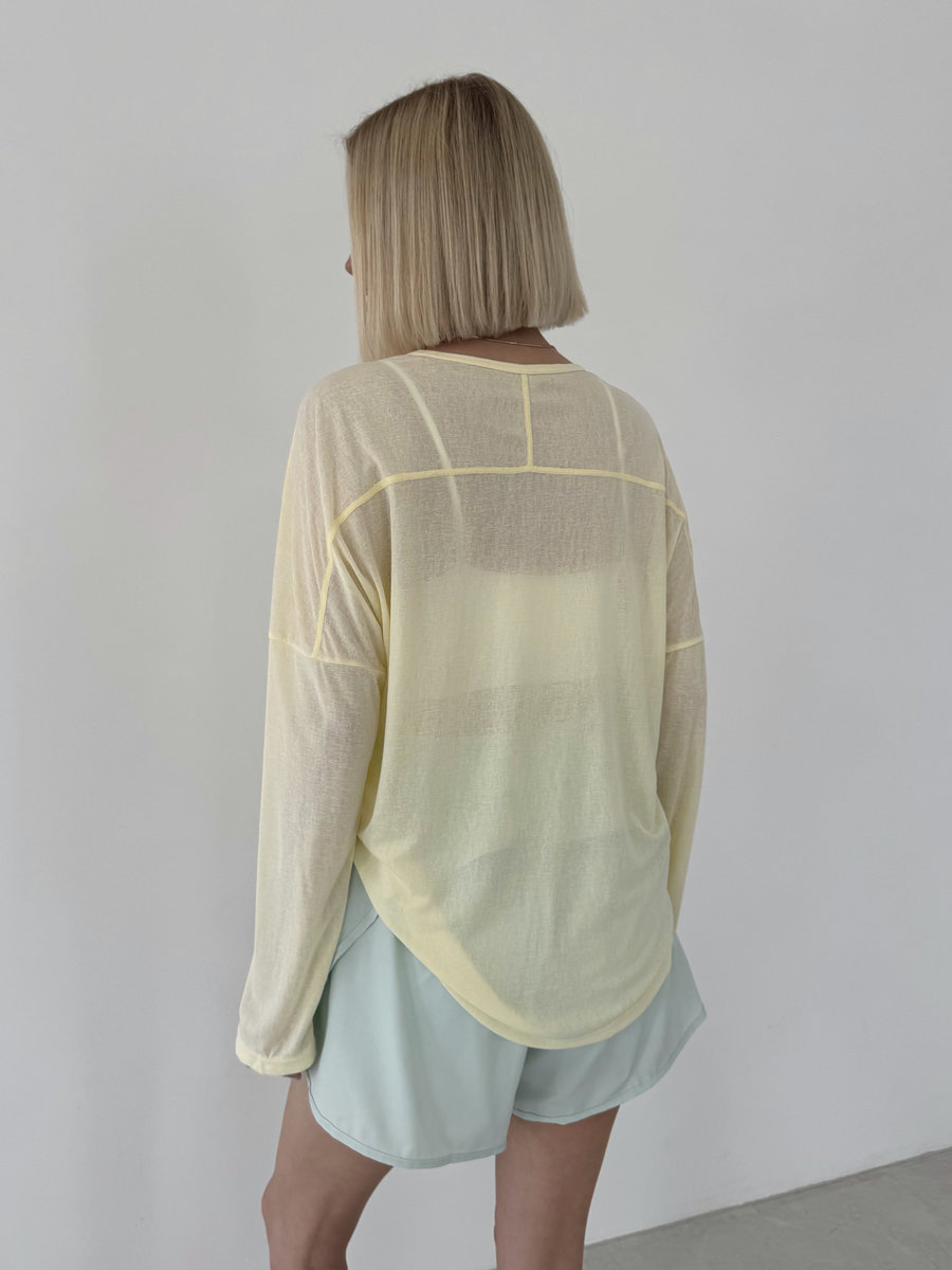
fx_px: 880
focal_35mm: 24
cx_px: 476
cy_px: 635
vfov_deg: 71.6
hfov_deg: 56.8
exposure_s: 1/299
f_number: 1.78
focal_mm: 6.76
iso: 80
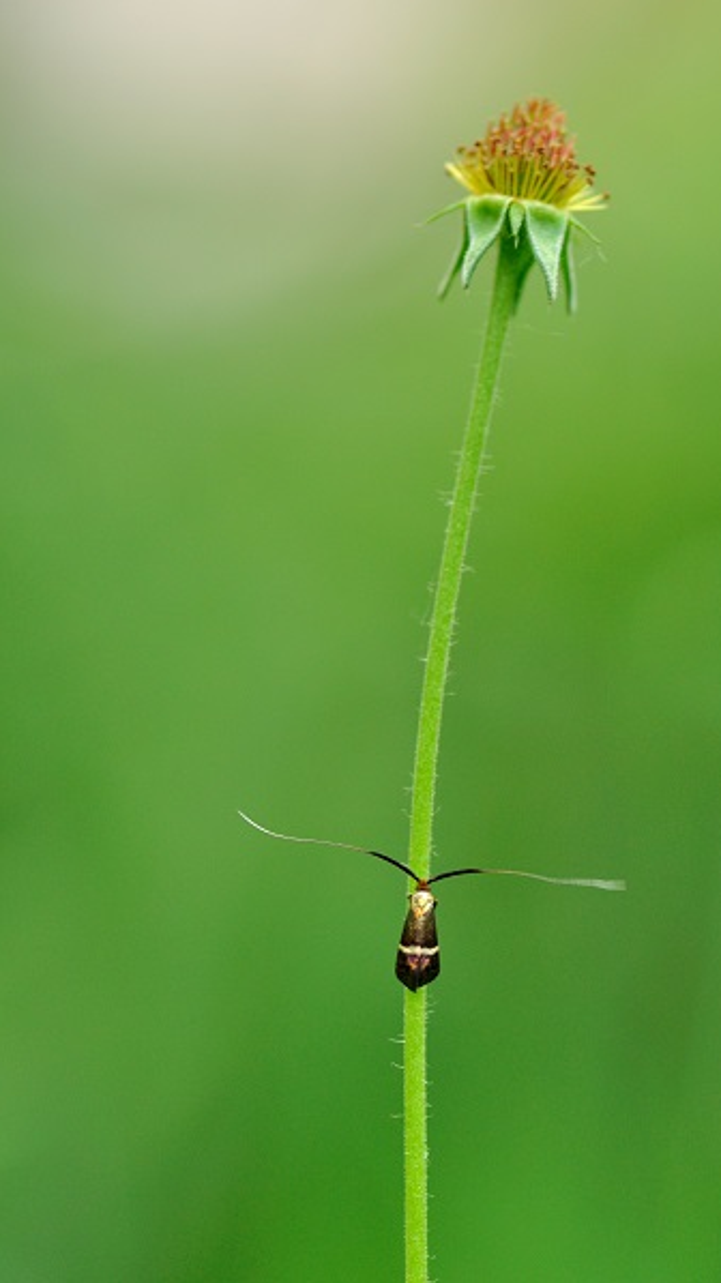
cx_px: 426
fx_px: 5631
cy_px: 642
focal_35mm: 166
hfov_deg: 7.3
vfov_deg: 13.0
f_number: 4.5
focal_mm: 105
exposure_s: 1/125
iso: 400
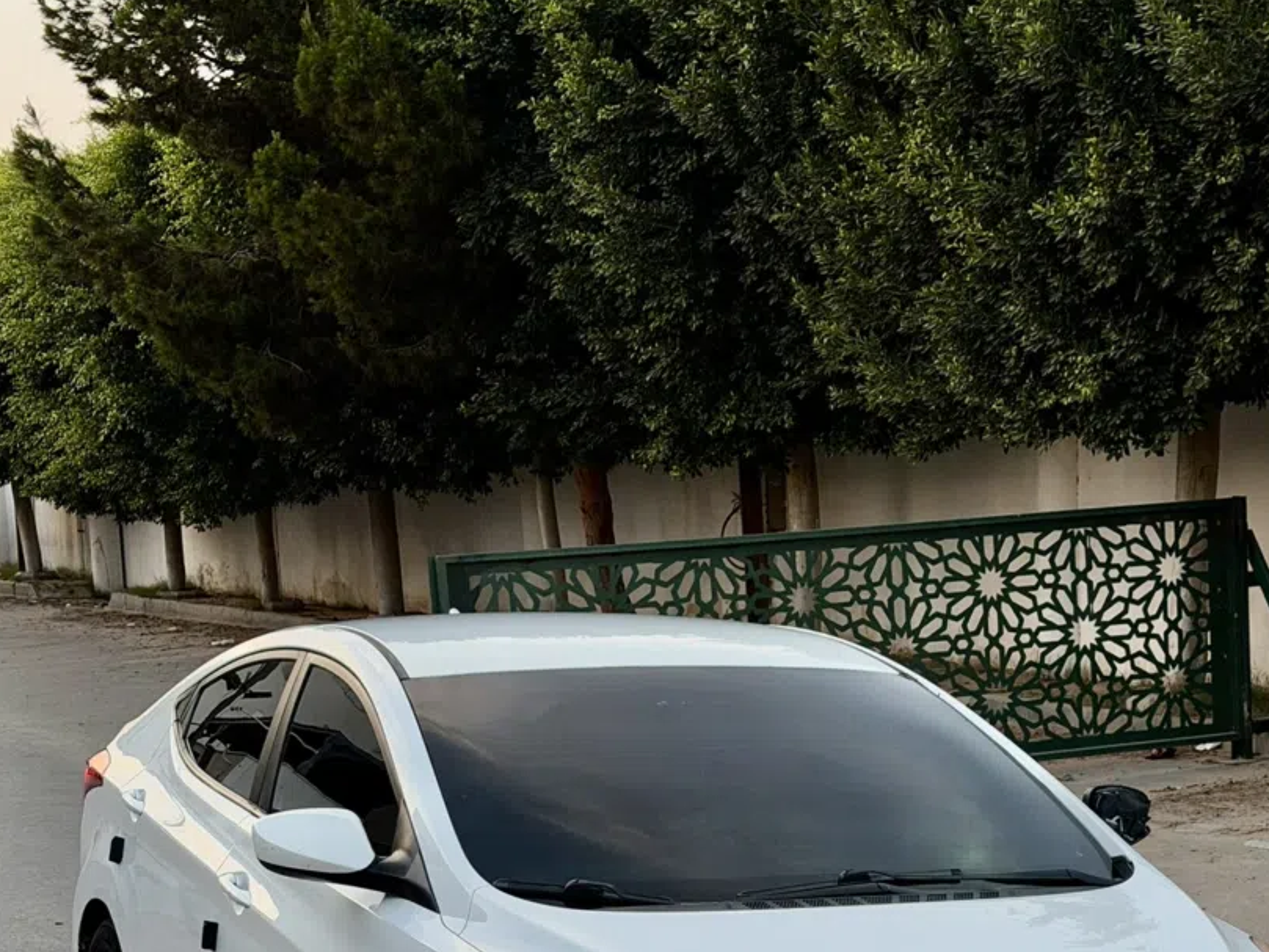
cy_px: 943
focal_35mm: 81
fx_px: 2970
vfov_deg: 17.8
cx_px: 800
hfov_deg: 24.1
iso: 50
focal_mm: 6.76
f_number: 1.78
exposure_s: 1/121
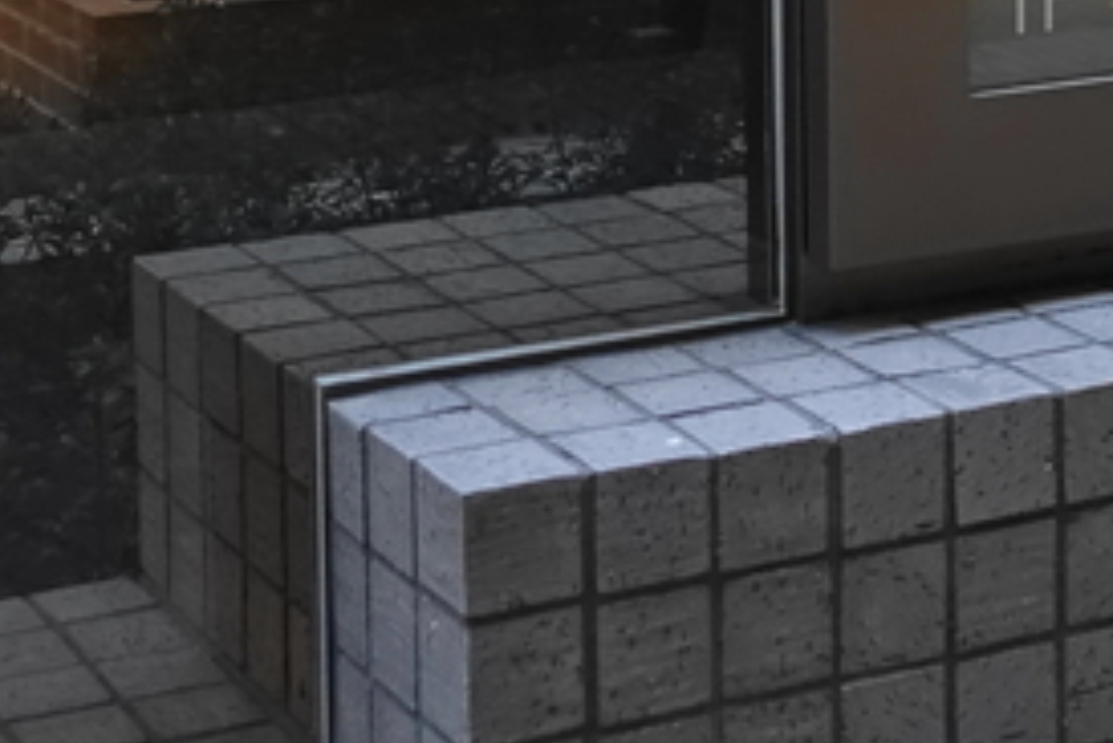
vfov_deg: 12.4
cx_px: 918
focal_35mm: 105
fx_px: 3248
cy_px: -369
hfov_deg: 19.2
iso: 640
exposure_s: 1/30
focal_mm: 8.8
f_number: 1.8
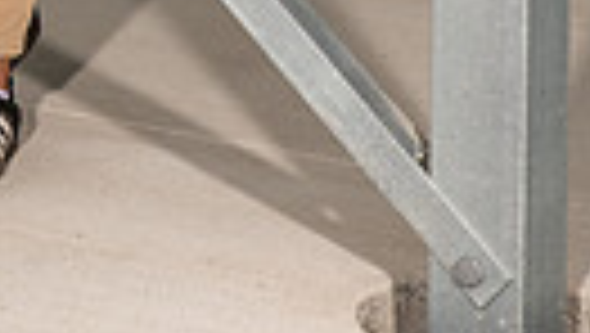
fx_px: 3148
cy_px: -518
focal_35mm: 201
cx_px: -54
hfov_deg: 10.6
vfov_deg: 5.8
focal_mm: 56
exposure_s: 1/320
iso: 200
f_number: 7.1
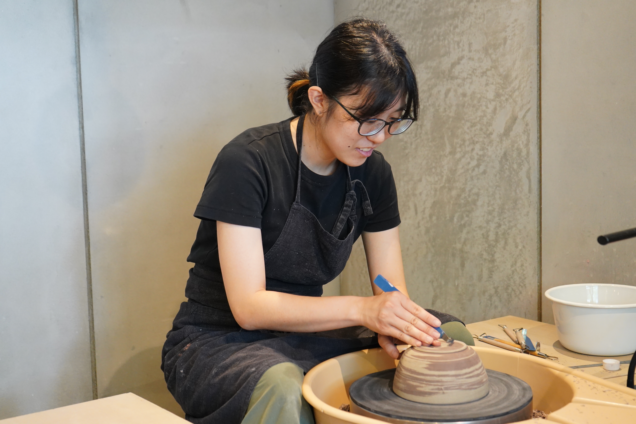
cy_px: 212
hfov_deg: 41.9
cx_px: 318
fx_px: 830
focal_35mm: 47
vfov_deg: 28.6
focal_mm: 47
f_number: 4.5
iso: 3200
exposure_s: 1/160
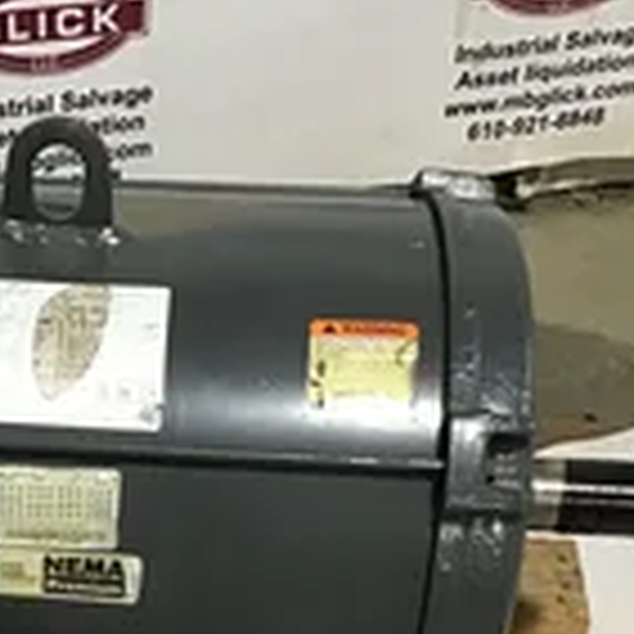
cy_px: 670
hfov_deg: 21.5
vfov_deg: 21.2
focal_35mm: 78
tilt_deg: -46.7
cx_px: 13
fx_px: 1616
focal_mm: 3.3
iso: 200
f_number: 2.4
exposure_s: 1/30
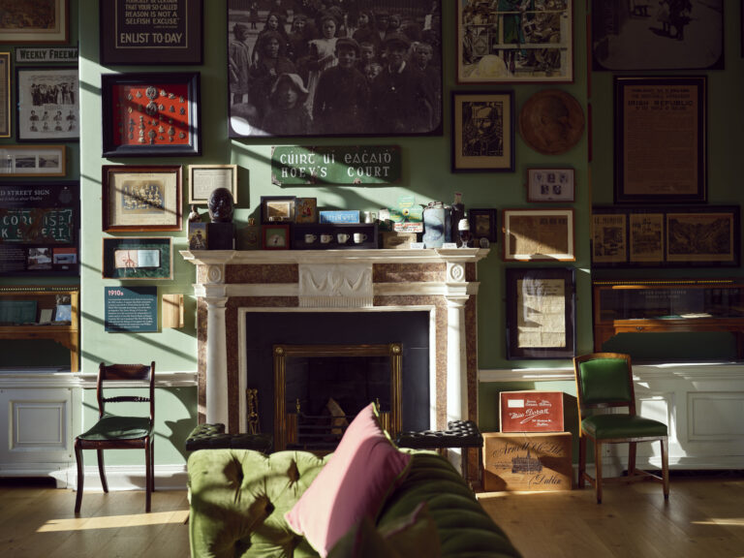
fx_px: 946
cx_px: 372
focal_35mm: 44
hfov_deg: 42.9
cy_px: 279
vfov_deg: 32.9
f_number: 3.2
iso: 160
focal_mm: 55
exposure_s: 1/500
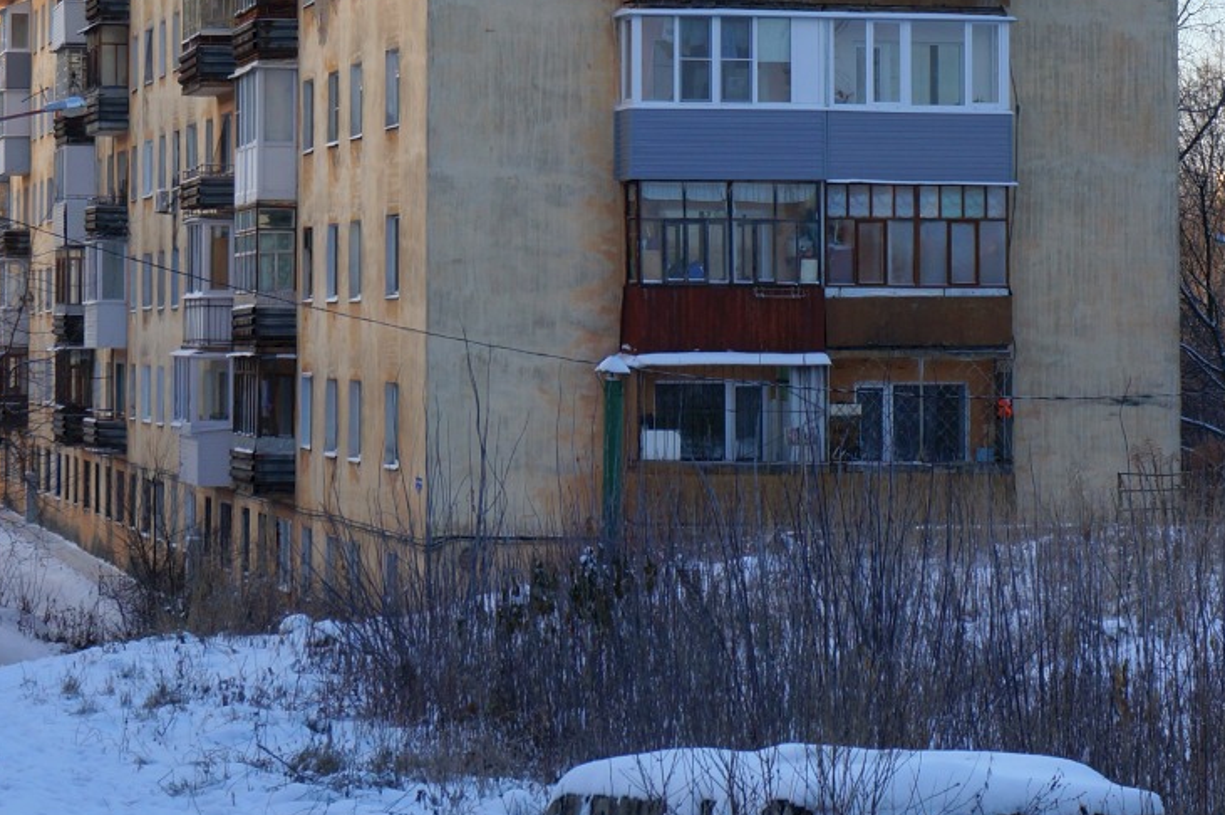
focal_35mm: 117
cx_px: 620
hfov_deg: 17.5
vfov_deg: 11.6
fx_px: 3978
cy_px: 90
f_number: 10
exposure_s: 1/80
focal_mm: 38
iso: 100
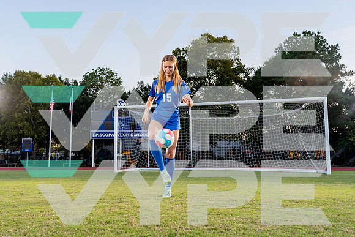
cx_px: 159
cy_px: 117
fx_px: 359
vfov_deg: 36.5
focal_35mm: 36
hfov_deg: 52.5
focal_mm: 33
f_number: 4
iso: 800
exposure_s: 1/250
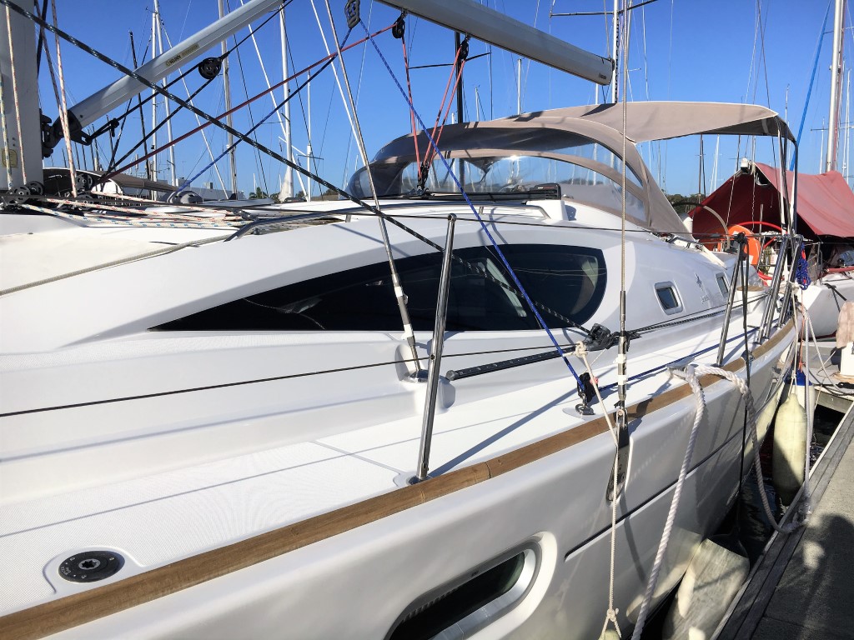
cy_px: 320
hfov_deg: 61.7
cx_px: 427
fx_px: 715
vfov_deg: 48.2
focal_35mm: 29
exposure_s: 1/3077
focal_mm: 4.15
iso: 25
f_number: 2.2
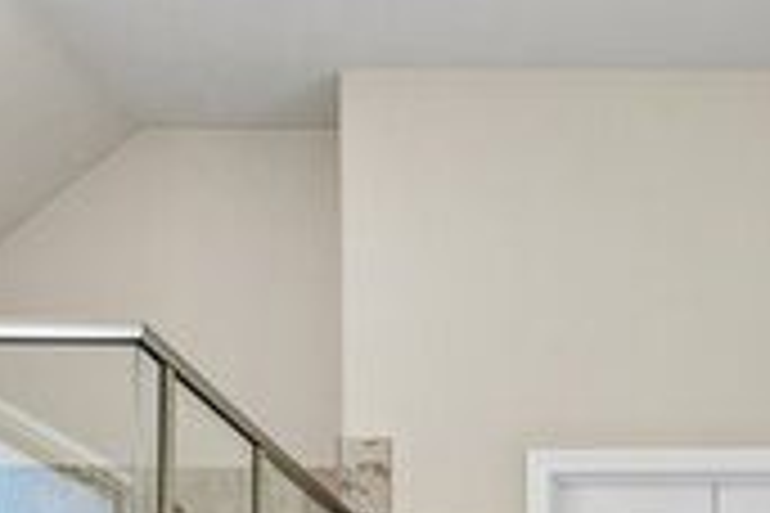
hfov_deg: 31.7
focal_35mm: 60
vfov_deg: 19.2
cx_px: 702
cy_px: 812
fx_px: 1283
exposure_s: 1/15
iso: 900
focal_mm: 16
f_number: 8
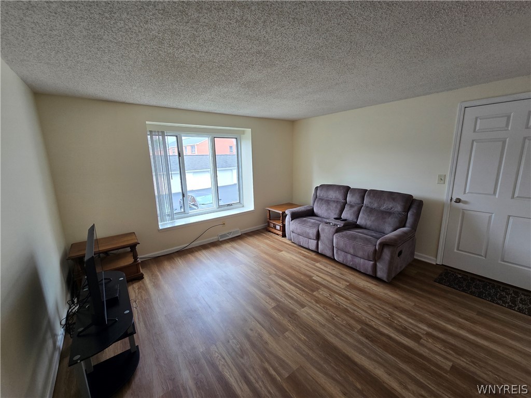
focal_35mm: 13
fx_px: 199
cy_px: 199
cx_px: 266
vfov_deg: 89.9
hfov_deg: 106.2
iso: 64
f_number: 2.2
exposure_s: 1/60
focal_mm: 2.2
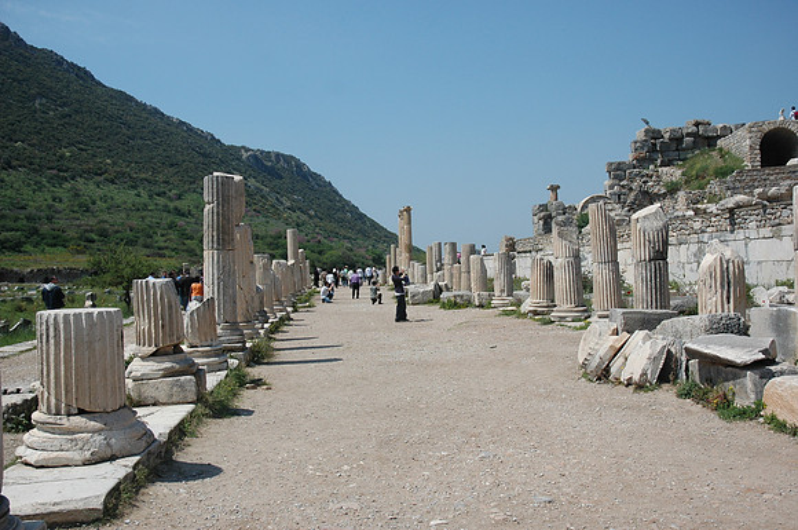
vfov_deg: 36.8
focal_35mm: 36
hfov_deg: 53.2
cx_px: 399
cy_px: 265
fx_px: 797
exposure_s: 1/2000
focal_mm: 24
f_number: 4.5
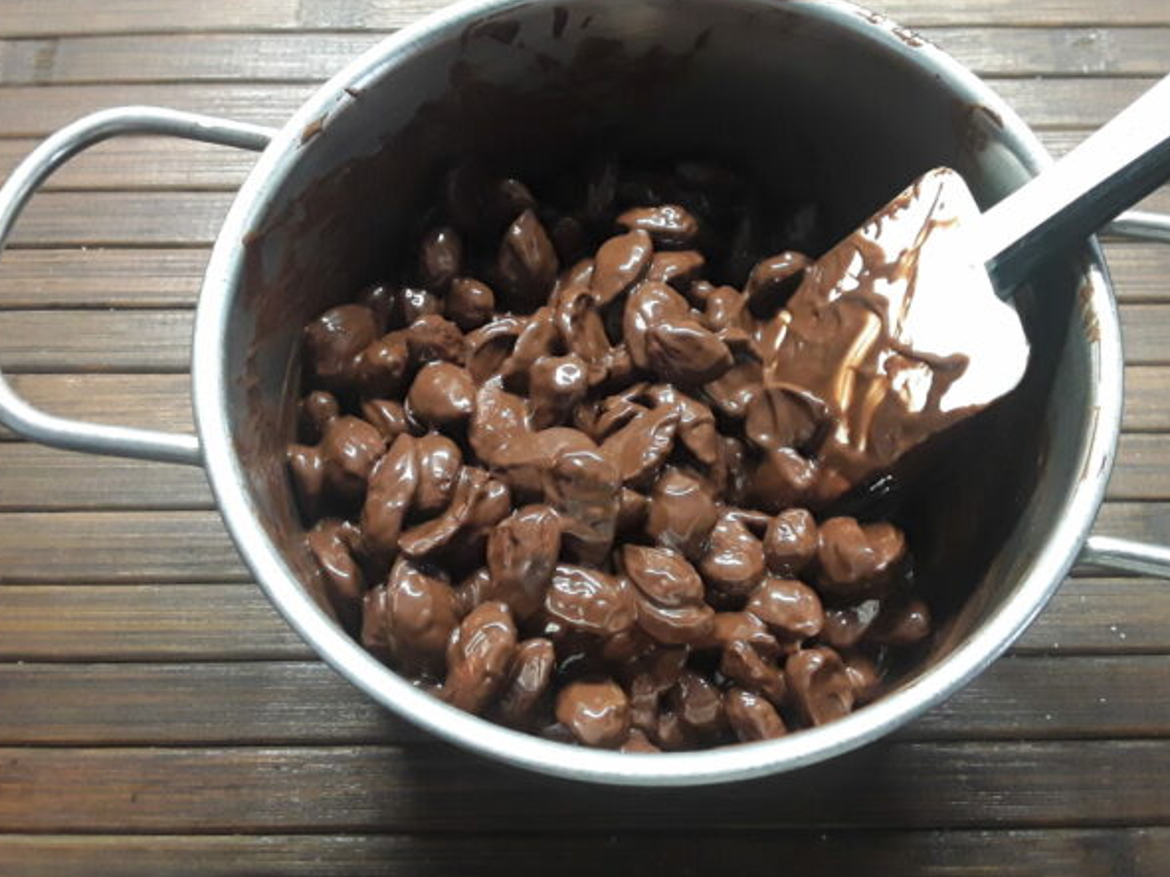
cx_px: 632
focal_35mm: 32
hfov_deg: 56.8
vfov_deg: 44.1
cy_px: 403
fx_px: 1081
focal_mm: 2.91
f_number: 1.9
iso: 160
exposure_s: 1/25
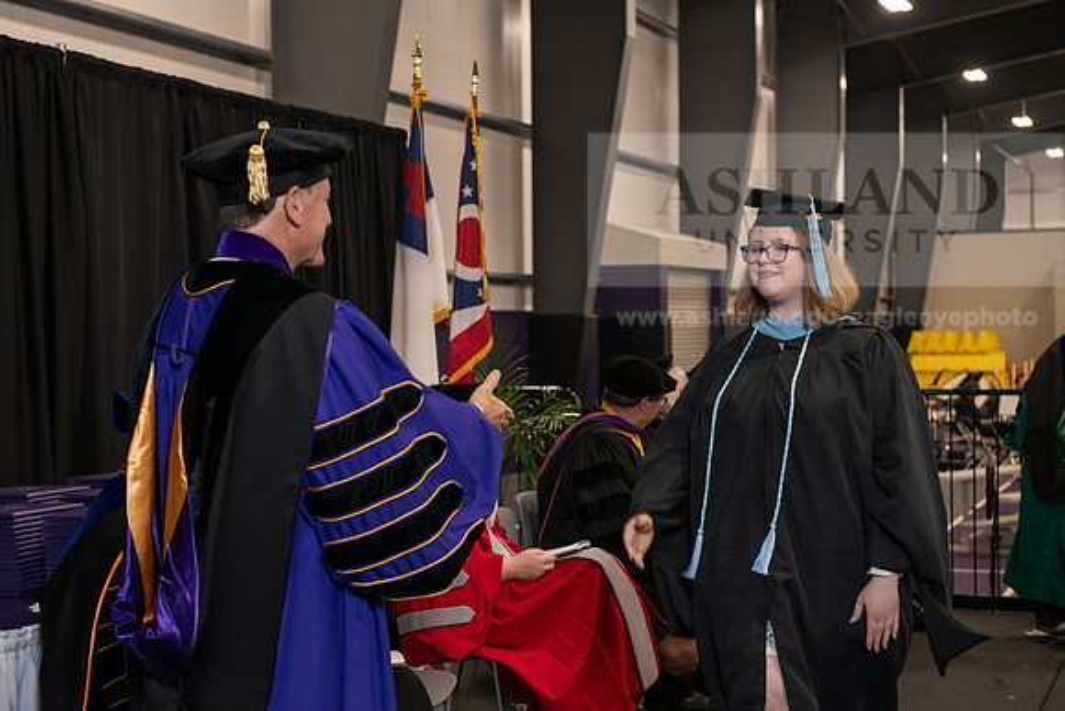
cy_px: 356
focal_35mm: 62
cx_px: 532
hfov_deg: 32.4
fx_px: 1835
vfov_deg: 21.9
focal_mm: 62
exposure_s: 1/125
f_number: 5
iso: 2000
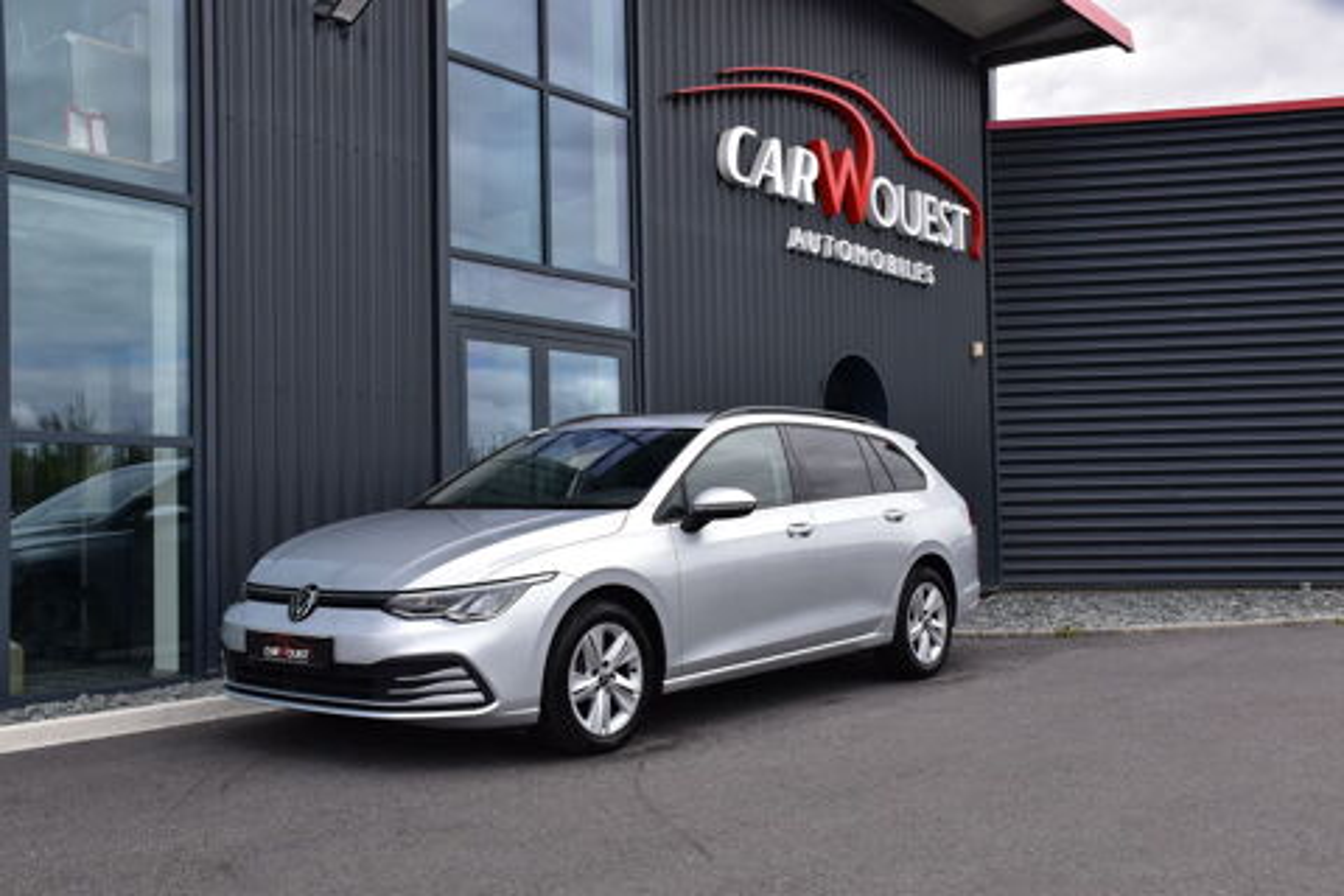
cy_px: 448
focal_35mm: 36
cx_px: 672
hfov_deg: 53.1
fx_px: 1344
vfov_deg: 36.9
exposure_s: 1/250
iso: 400
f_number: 10
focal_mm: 24
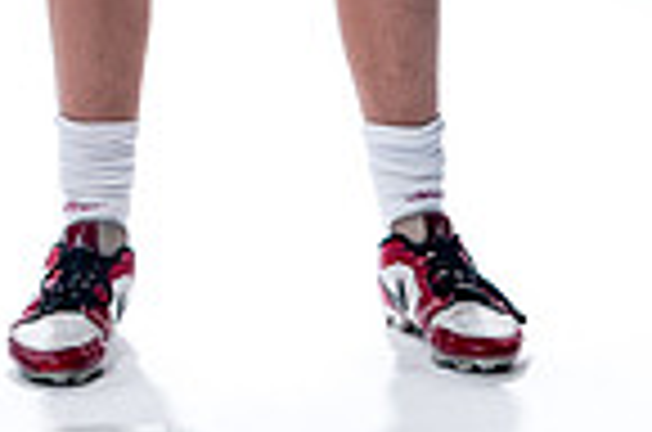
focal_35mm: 274
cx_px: 117
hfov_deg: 7.5
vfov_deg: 4.9
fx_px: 4952
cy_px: -554
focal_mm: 88
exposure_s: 1/250
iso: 100
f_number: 5.6
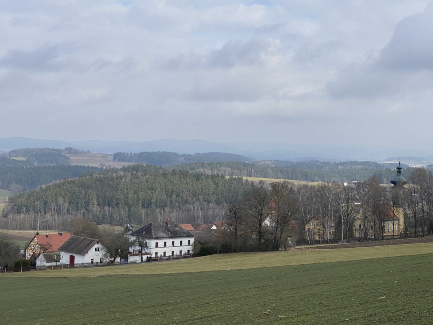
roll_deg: -2.6
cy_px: 152
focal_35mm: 60
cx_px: 227
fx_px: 751
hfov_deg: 32.2
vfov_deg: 24.4
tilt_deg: +0.7
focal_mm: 6
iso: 20
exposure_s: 1/1597
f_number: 2
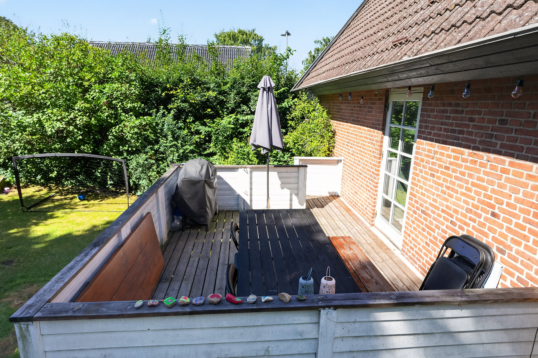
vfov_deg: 61.9
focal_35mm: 20
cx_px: 269
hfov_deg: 84.0
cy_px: 179
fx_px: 299
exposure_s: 1/160
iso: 400
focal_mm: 20
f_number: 8
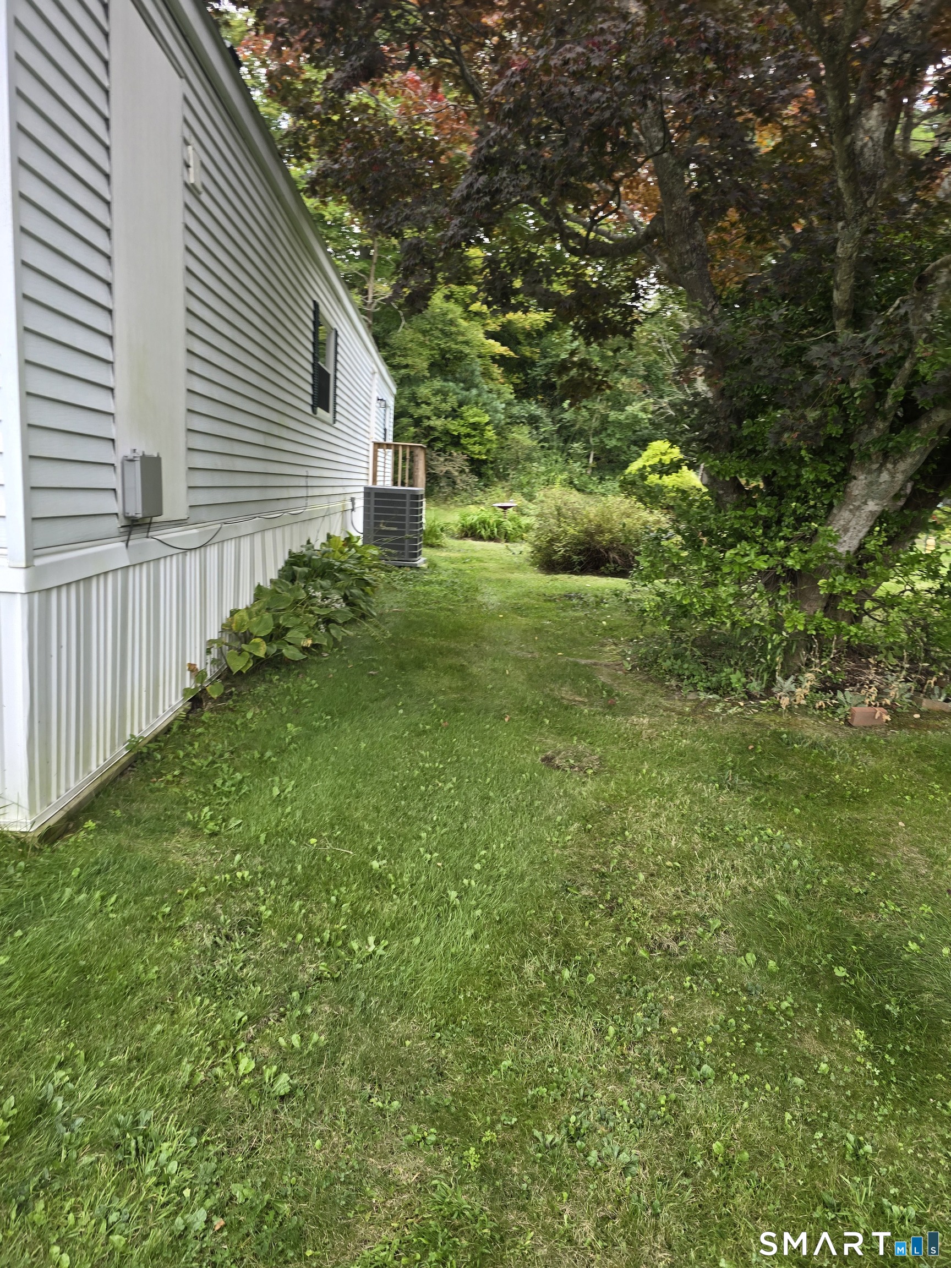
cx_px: 476
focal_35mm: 23
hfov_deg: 58.9
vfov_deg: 73.9
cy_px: 634
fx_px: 843
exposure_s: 1/180
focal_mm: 6.3
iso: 32
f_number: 1.7
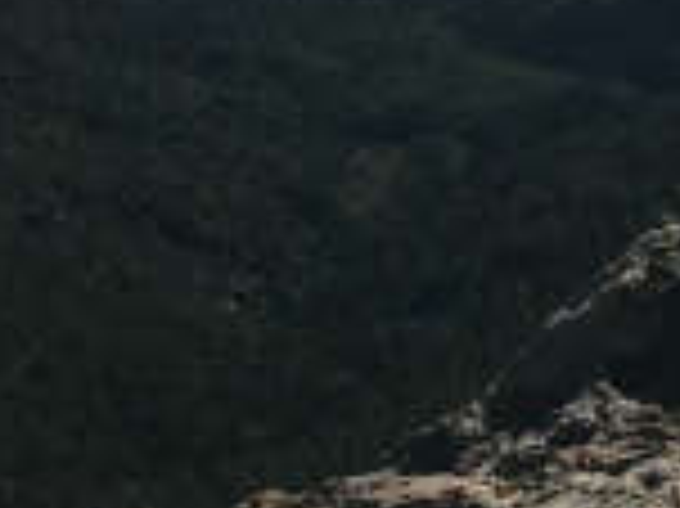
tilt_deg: -12.1
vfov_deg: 11.1
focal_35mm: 123
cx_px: 1383
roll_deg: +1.7
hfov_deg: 13.6
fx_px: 2414
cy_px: -463
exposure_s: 1/2747
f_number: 2.2
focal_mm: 4.15
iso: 25
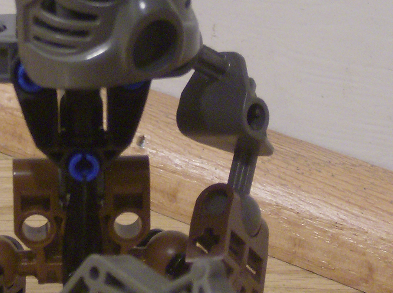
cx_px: 94
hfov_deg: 11.2
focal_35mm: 176
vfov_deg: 8.4
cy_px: 147
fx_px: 1994
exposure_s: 1/5
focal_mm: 11.6
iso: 200
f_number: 3.7
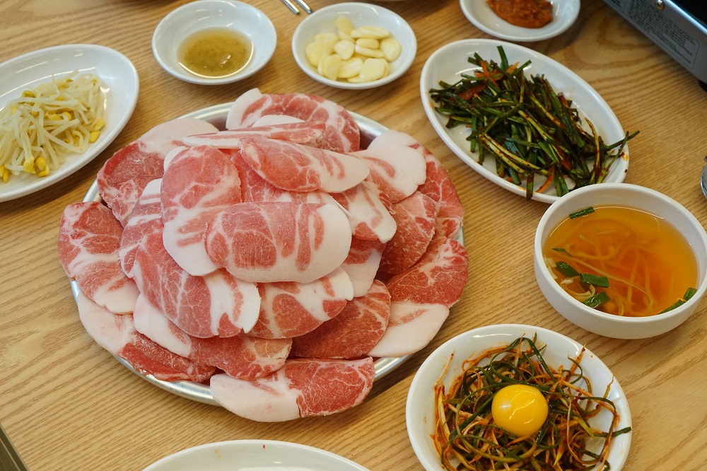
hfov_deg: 30.1
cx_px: 354
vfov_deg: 20.3
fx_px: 1315
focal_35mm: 67
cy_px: 236
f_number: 8
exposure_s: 1/100
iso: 2000
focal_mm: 67
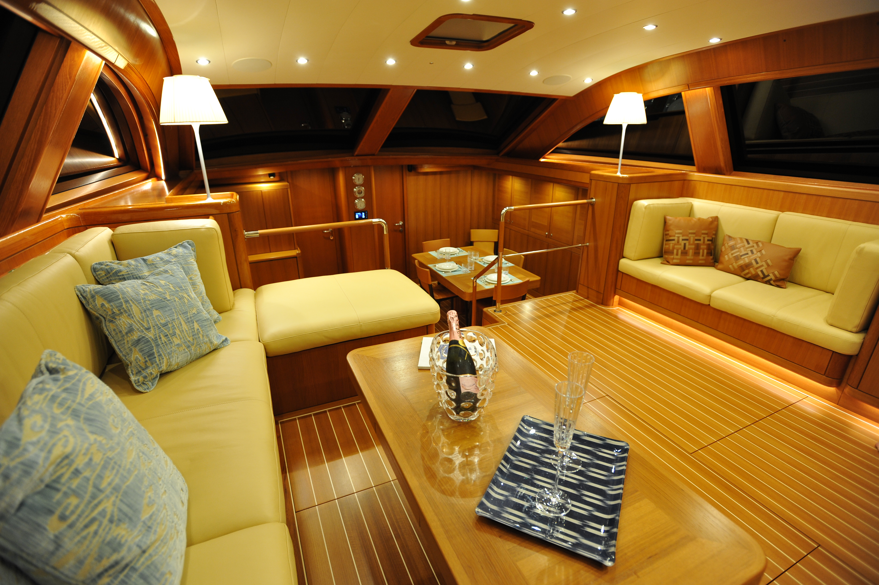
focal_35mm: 17
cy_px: 292
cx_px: 440
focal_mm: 17
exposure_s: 1/50
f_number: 3.2
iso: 1000
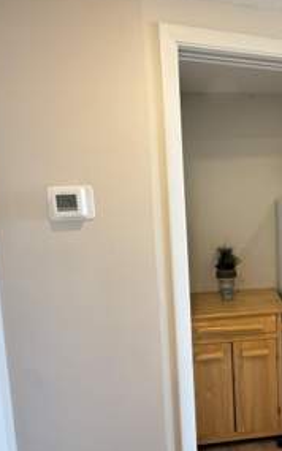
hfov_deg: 44.4
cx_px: 258
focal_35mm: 25
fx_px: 308
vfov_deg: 72.5
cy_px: 235
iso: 320
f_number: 2.2
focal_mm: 2.22
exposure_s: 1/120
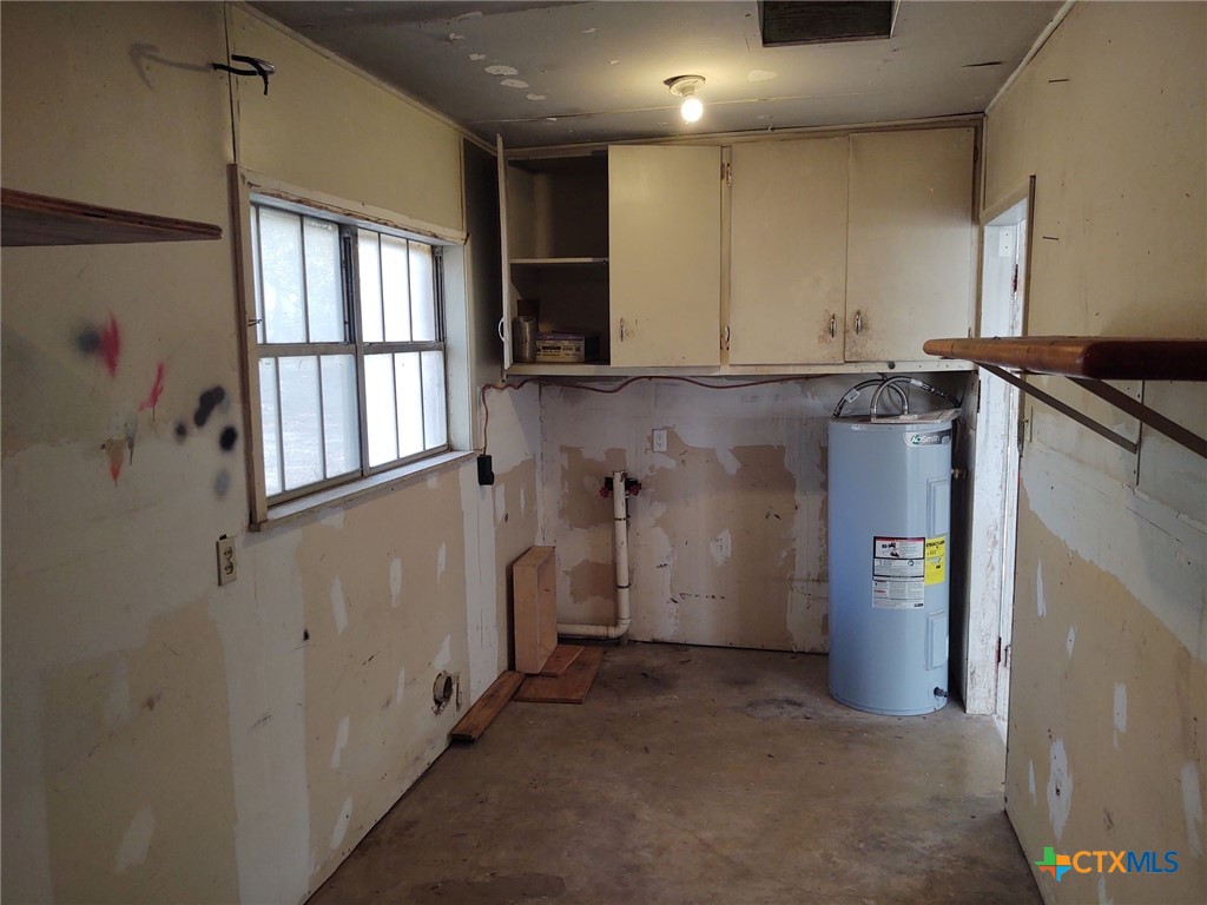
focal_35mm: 27
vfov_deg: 51.4
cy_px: 452
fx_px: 941
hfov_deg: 65.3
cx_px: 604
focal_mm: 4.75
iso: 147
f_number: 1.7
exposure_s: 1/100
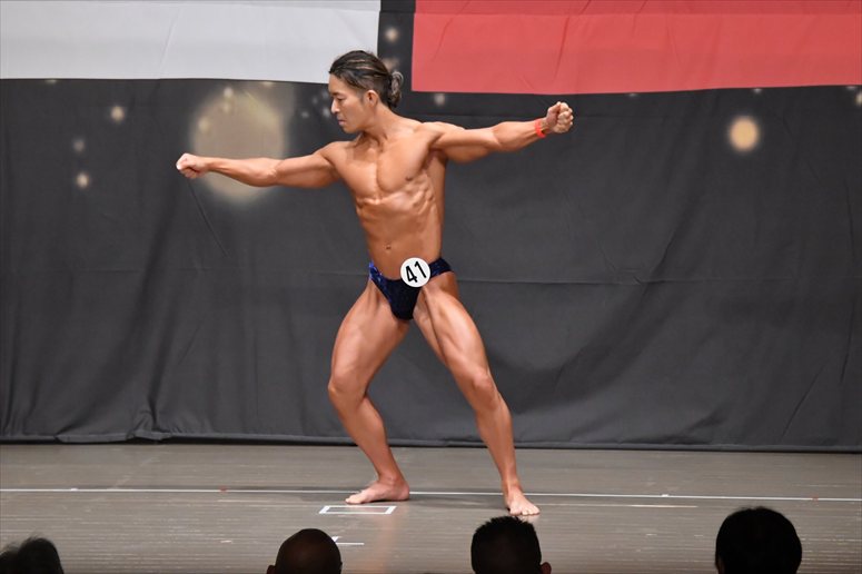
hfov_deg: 9.2
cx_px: 431
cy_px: 287
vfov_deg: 6.1
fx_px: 5385
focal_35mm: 225
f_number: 5.6
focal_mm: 150
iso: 6400
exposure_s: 1/400
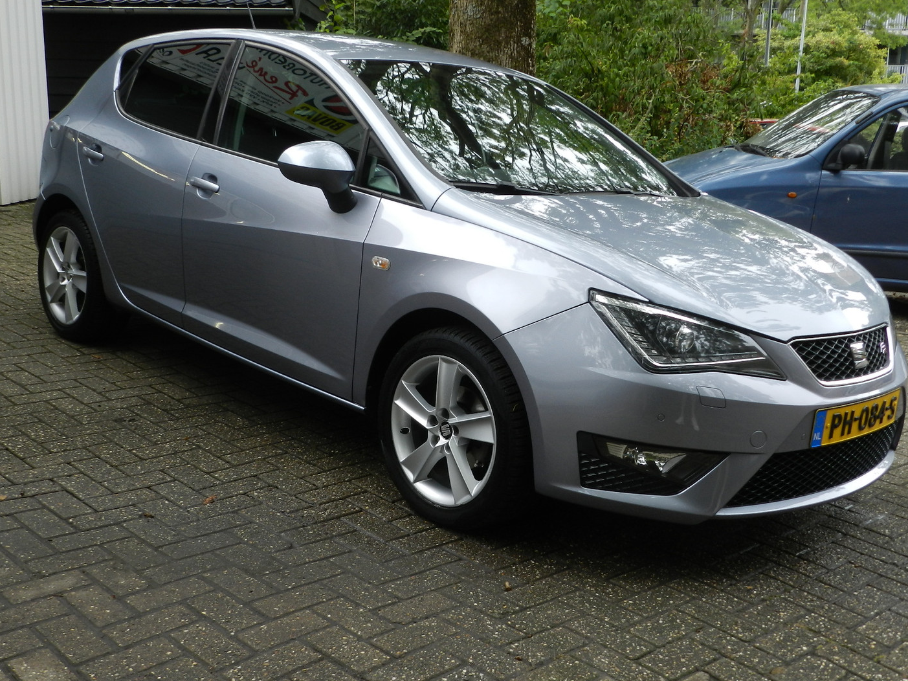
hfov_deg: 47.9
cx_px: 463
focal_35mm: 39
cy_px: 346
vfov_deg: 36.8
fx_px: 1023
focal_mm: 6.7
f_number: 4
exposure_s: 1/60
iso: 160
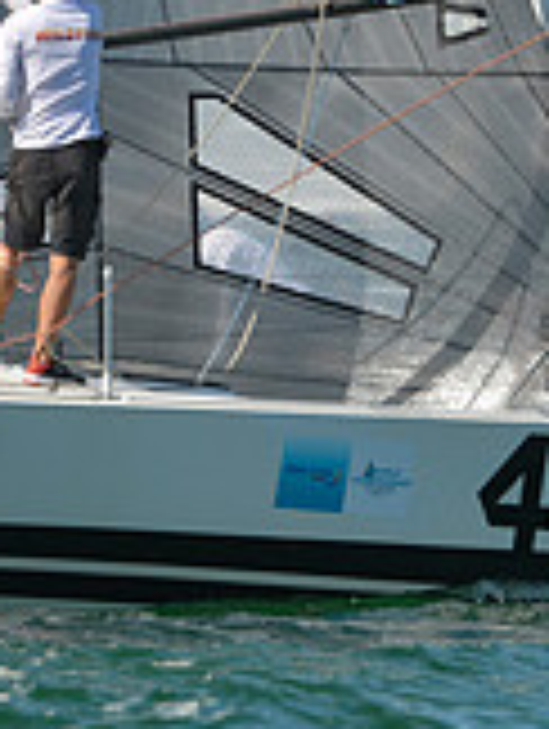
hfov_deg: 1.3
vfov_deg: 1.7
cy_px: 106
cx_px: 270
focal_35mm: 1168
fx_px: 24634
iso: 200
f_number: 6.3
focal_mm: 340
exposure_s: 1/1250
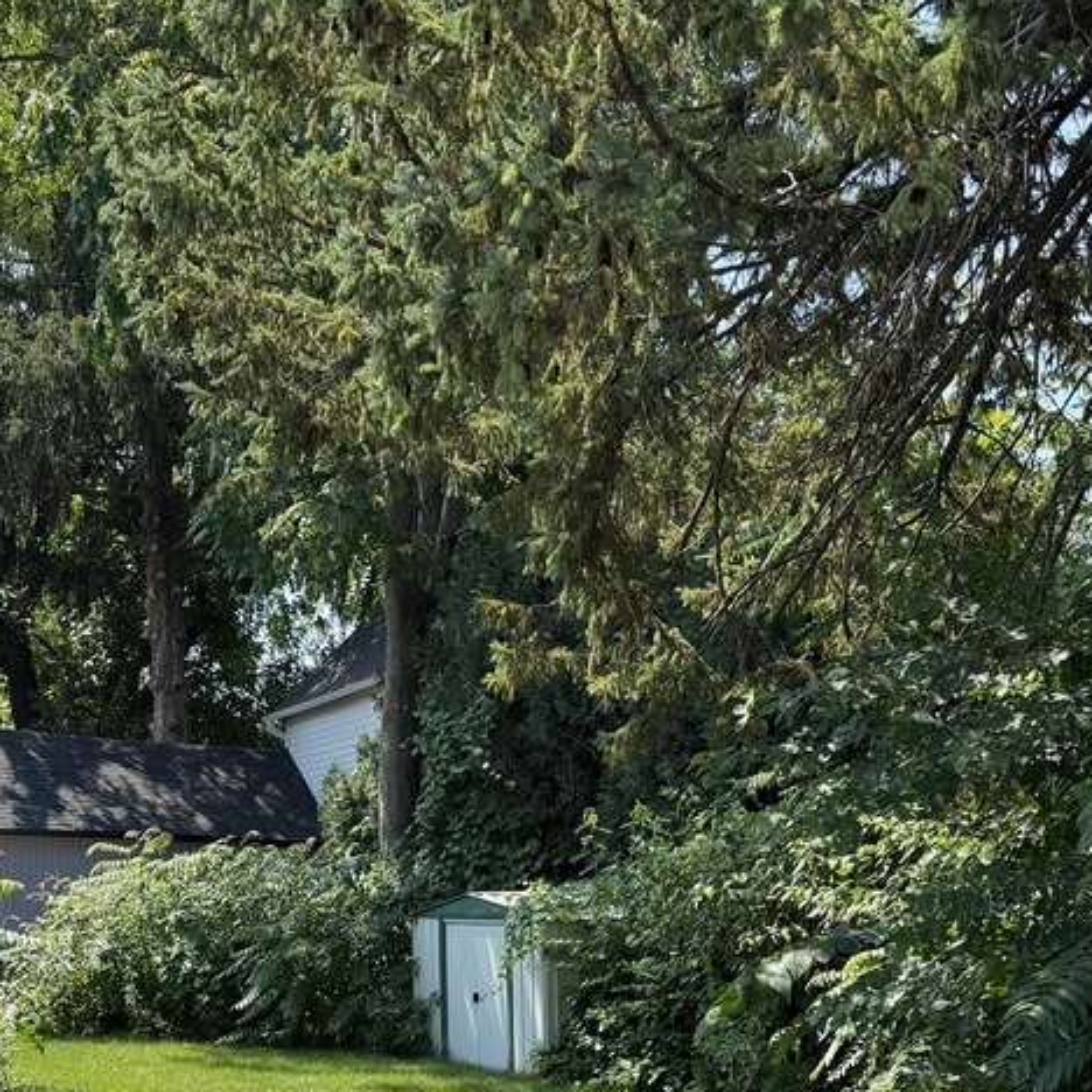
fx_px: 1749
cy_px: 915
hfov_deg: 34.7
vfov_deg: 33.4
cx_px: 495
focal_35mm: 49
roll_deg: -2.5
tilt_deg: +0.8
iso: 100
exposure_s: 1/1727
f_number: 1.78
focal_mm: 6.76
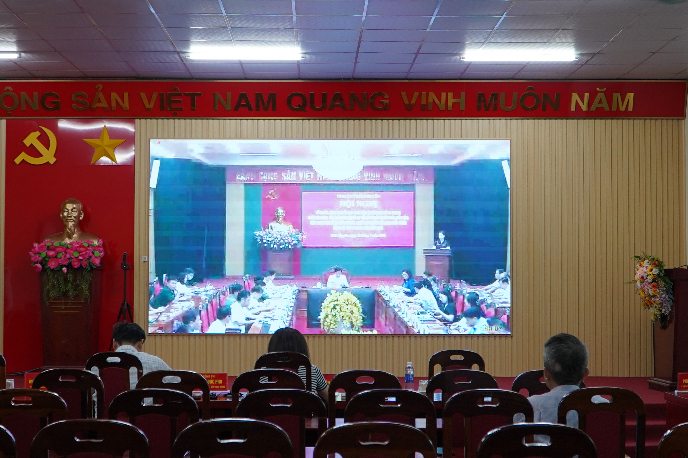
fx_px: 1089
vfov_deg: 23.8
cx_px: 287
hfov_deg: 35.0
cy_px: 216
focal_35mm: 57
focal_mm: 28
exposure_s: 1/160
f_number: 4
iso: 1000
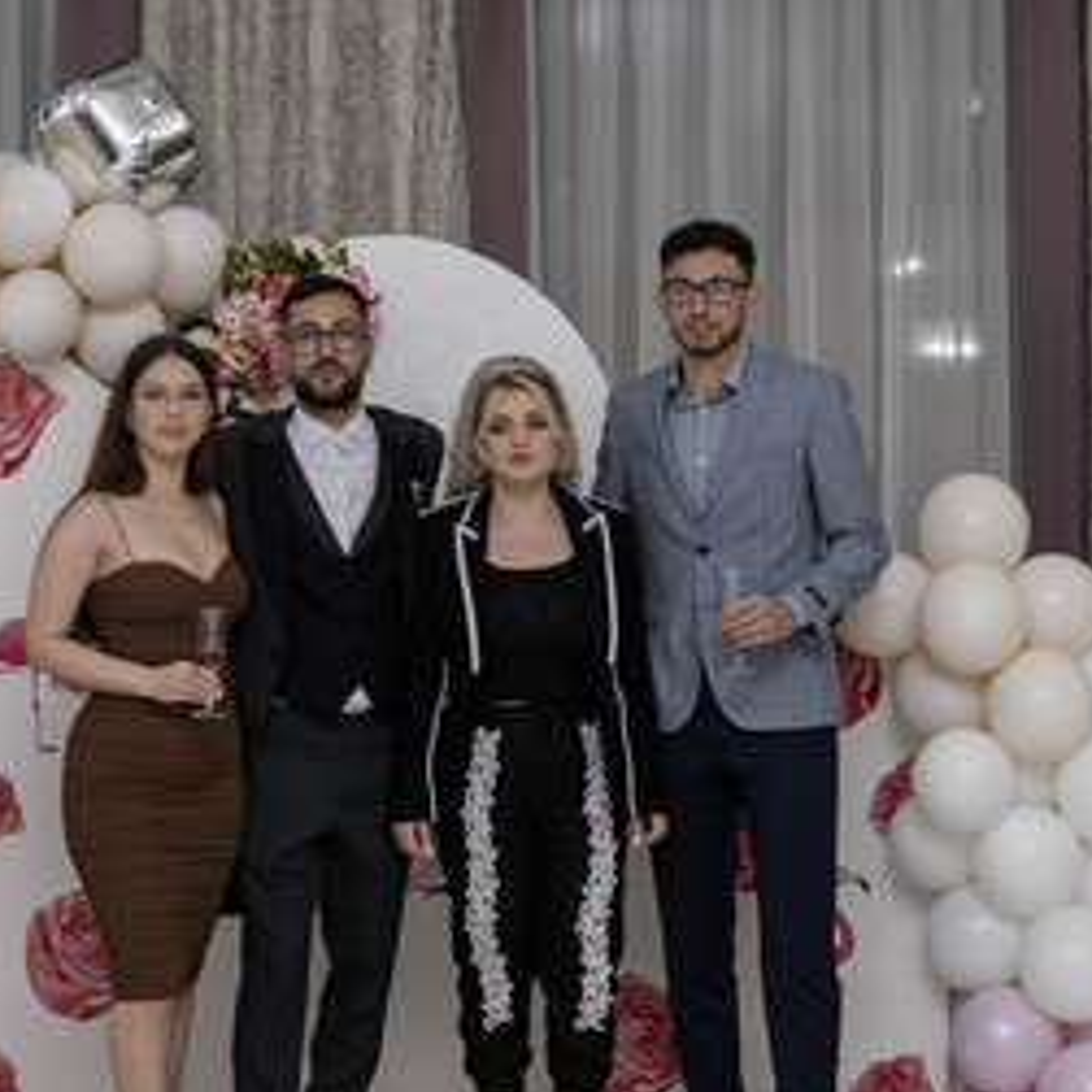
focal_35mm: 76
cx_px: 374
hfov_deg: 22.7
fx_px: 2712
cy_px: 437
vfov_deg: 22.7
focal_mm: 23
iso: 800
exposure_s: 1/160
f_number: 1.8
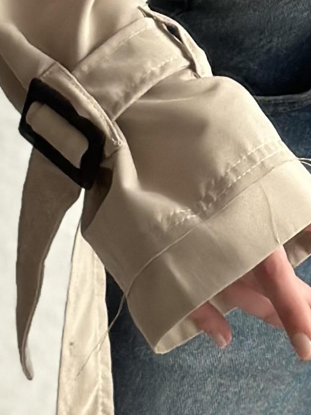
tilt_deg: -20.5
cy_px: -457
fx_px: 2936
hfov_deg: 6.0
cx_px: 392
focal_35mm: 245
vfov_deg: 7.7
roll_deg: -0.6
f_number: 1.78
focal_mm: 6.86
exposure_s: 1/60
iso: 250
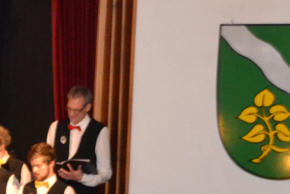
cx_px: -219
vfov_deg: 4.8
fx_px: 2304
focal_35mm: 286
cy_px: 208
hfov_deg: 7.0
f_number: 4.8
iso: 3200
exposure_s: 1/60
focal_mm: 50
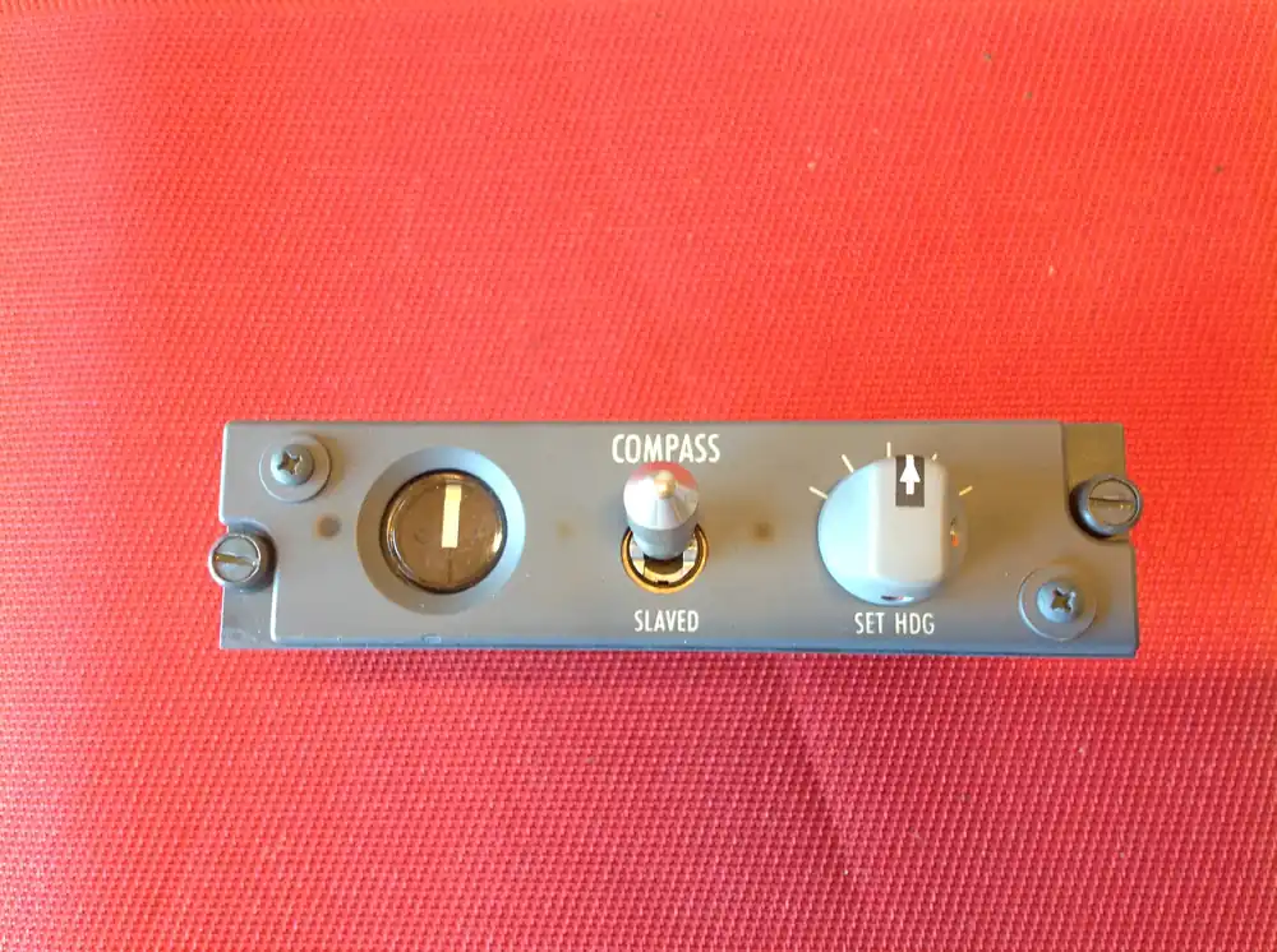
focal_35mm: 35
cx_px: 638
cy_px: 476
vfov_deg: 40.6
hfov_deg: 52.7
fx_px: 1289
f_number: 2.4
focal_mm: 4.28
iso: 100
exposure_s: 1/15
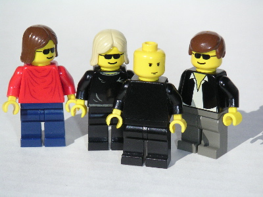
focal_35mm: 111
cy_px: 98
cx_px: 132
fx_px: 843
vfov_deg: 13.3
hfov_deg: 17.7
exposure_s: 1/750
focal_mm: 17.1
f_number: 8
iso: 160
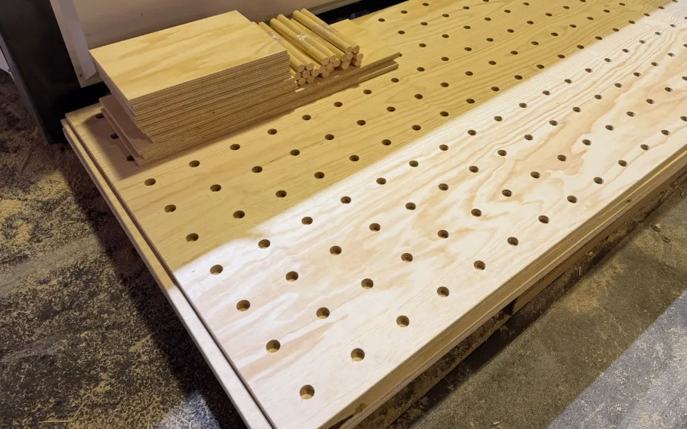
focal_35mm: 29
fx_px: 543
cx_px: 383
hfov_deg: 64.4
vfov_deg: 42.8
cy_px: 161
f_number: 1.78
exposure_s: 1/50
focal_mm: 6.76
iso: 250
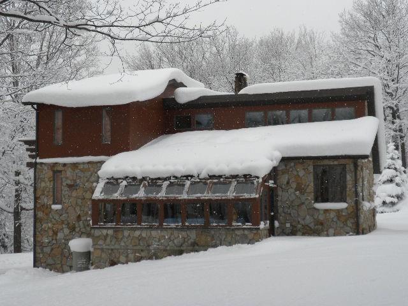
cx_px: 204
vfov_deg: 24.4
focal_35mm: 60
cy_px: 153
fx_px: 707
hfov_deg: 32.2
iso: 64
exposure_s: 1/202
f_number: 4.7
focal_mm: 10.7
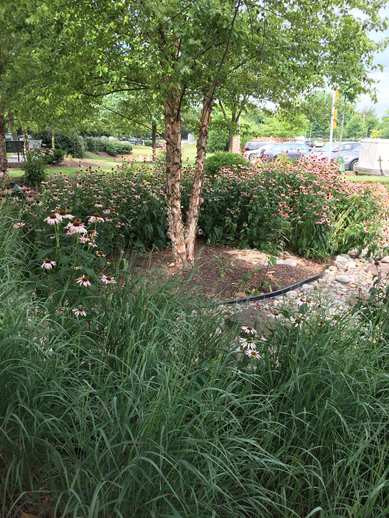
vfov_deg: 61.7
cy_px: 259
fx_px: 435
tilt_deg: -14.0
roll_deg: +0.1
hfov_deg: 48.2
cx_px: 194
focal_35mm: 29
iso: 32
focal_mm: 4.15
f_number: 2.2
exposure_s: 1/284
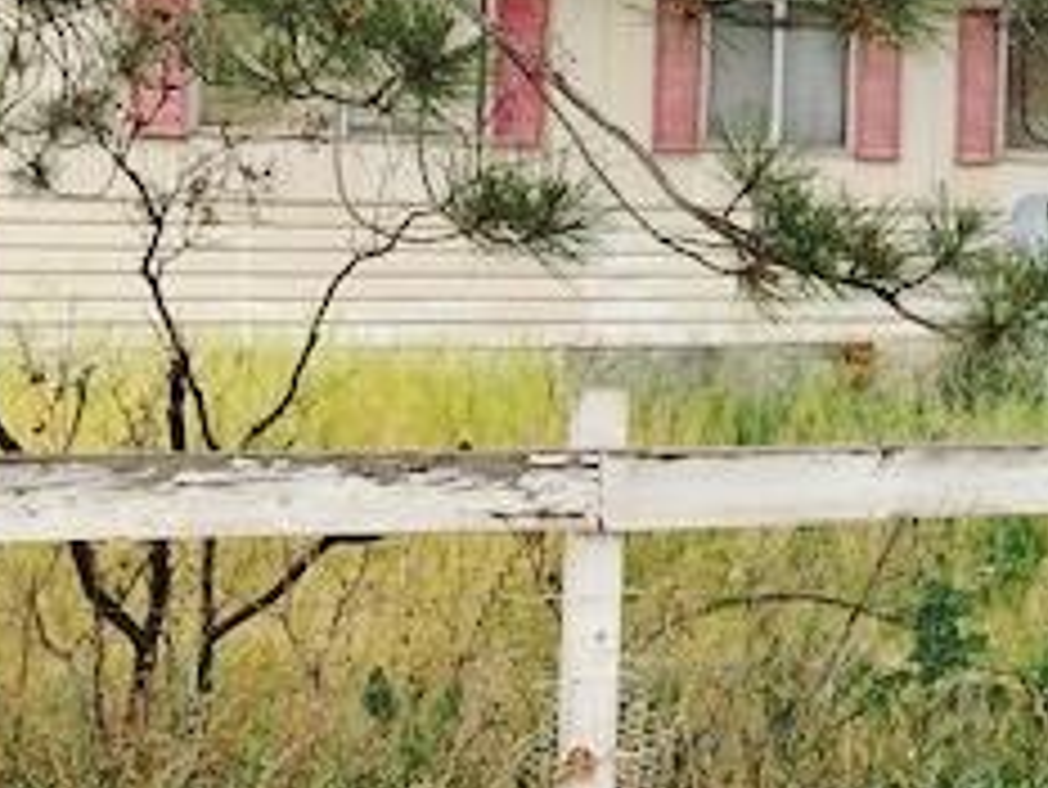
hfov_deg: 23.4
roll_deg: -0.6
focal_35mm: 77
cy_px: 158
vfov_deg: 19.0
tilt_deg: +3.2
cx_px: 1228
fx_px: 2332
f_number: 1.8
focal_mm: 3.99
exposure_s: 1/1066
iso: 20
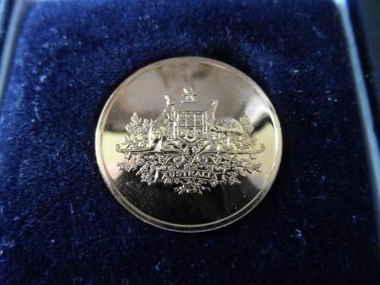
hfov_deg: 71.6
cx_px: 190
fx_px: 263
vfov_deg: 56.8
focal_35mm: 24
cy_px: 142
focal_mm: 4
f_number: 3.2
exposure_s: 1/30
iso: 400
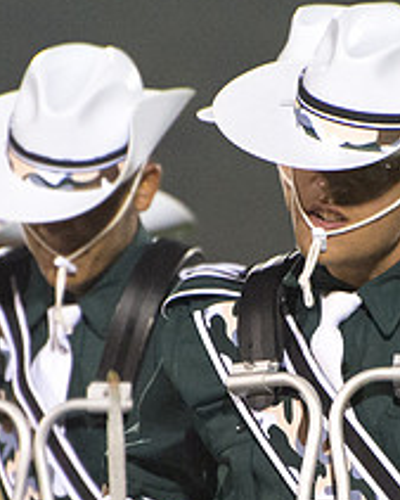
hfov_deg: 1.5
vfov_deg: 1.8
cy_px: 415
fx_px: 15704
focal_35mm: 1062
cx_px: 327
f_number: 5.6
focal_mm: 270
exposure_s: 1/160
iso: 4000
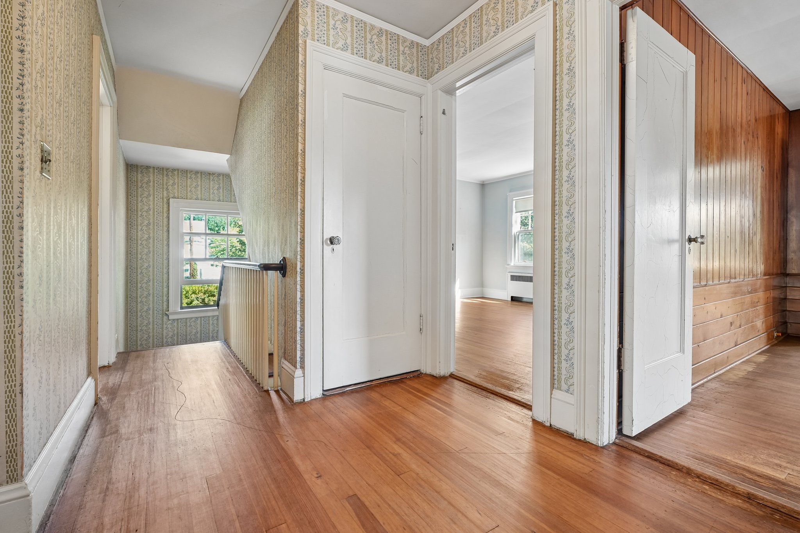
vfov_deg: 73.7
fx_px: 356
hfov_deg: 96.7
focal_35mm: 16
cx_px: 400
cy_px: 266
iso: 400
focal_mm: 16
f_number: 5.6
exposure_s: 1/20
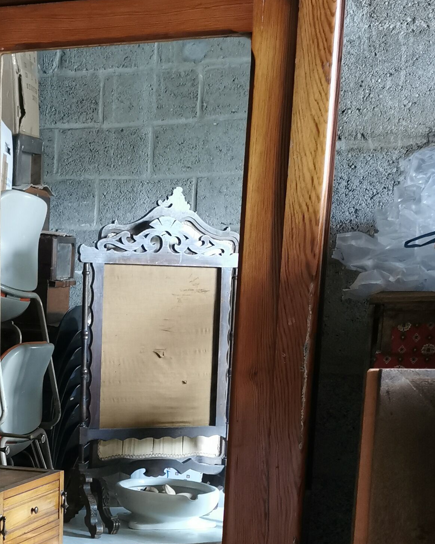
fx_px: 1062
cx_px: -21
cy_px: 512
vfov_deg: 27.5
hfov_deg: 22.1
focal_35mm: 66
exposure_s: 1/25
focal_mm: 5.56
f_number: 1.6
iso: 400
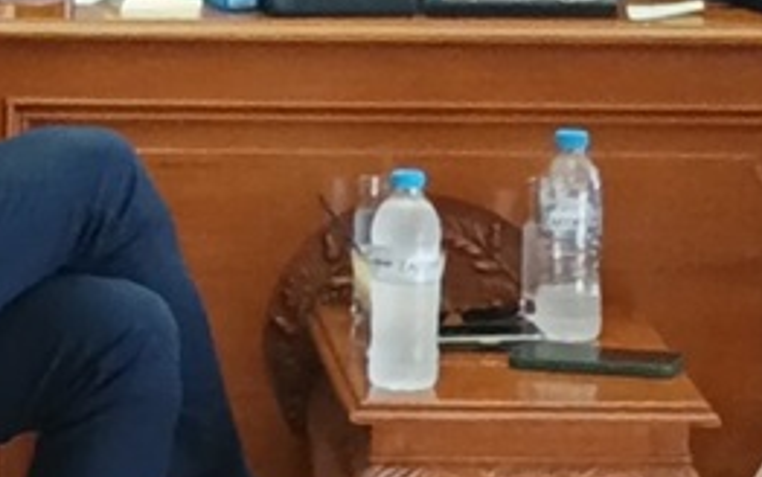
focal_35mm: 290
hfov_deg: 7.2
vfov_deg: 4.5
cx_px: 230
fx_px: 6025
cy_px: 100
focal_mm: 4.26
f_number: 1.8
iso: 346
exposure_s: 1/33.3
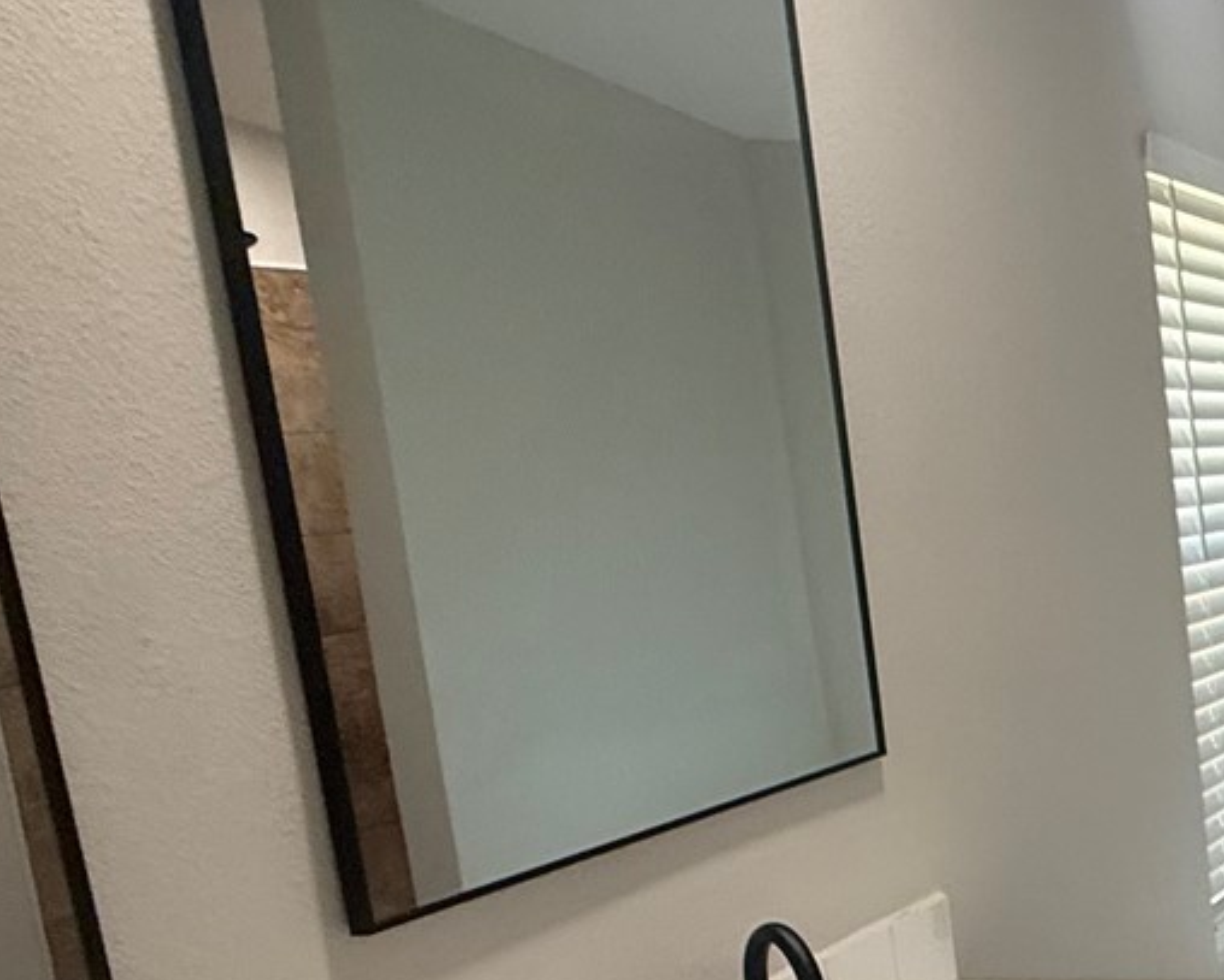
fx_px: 1559
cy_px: 708
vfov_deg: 34.4
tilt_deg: -10.1
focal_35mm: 43
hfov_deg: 29.3
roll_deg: +0.8
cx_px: 1773
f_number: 2.2
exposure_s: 1/120
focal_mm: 2.22
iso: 250
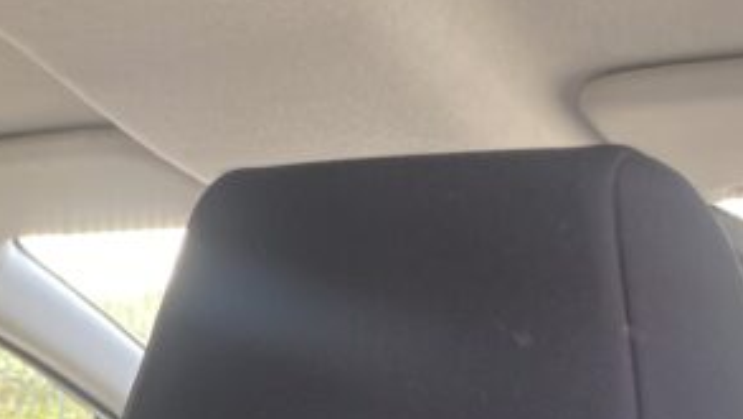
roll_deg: -2.6
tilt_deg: -12.9
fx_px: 1517
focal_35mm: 77
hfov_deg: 26.2
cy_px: 662
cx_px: 18
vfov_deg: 14.5
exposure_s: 1/122
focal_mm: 4.25
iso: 40
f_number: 1.8
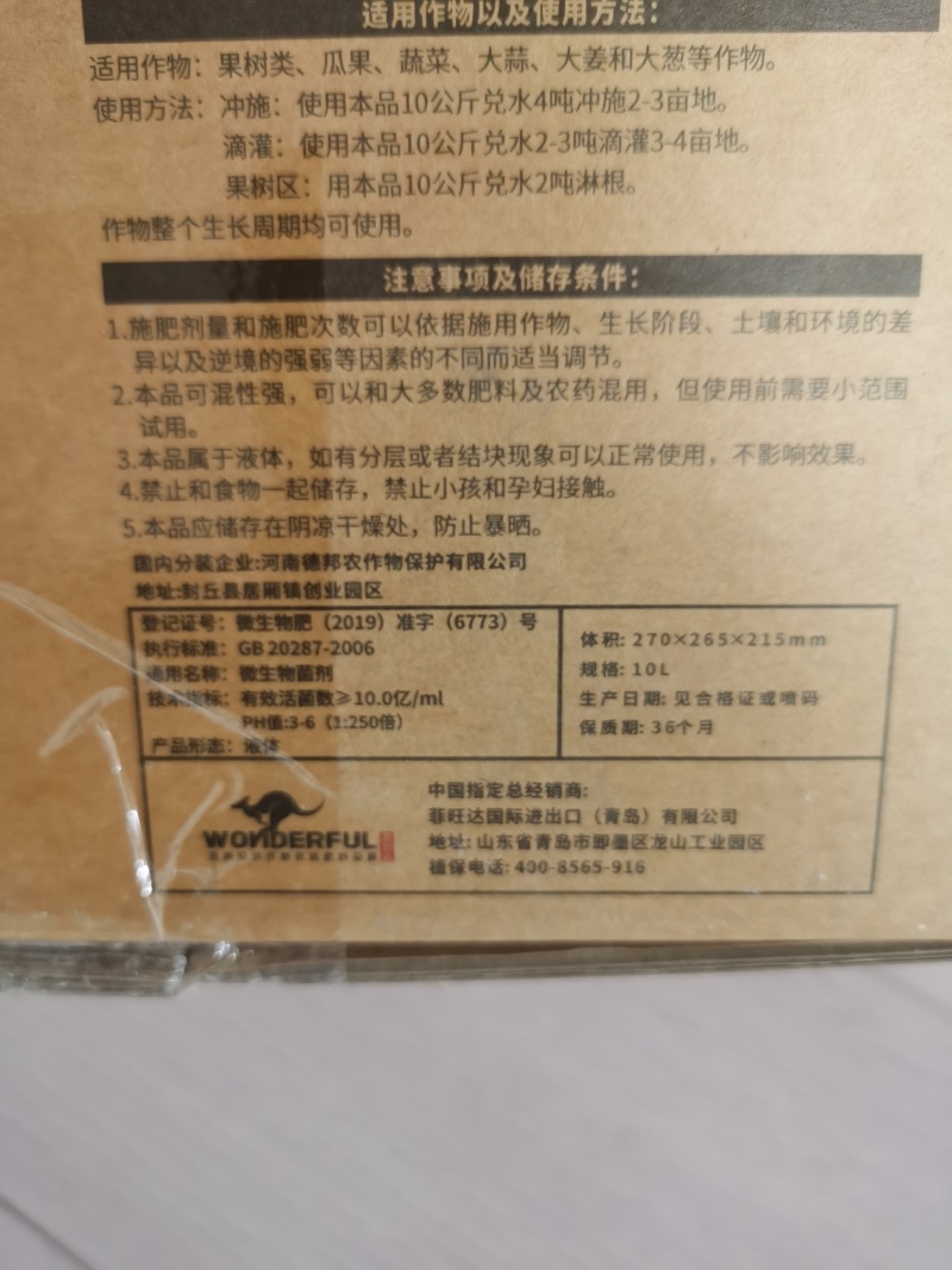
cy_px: 635
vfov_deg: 65.3
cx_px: 476
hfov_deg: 51.3
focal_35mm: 27
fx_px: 990
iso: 320
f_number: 1.8
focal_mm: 5.58
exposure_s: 1/40
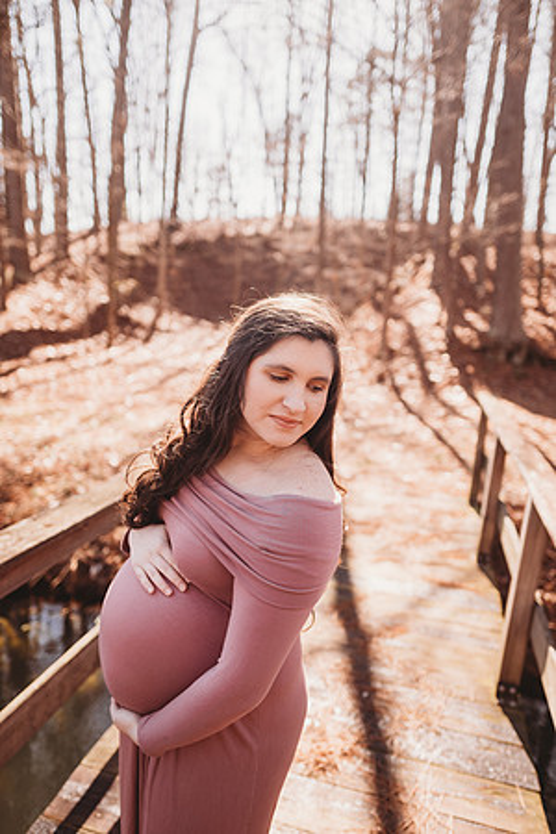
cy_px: 417
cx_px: 278
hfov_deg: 53.1
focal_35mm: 24
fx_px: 556
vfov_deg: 73.7
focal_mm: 24
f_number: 2.2
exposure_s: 1/640
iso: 100
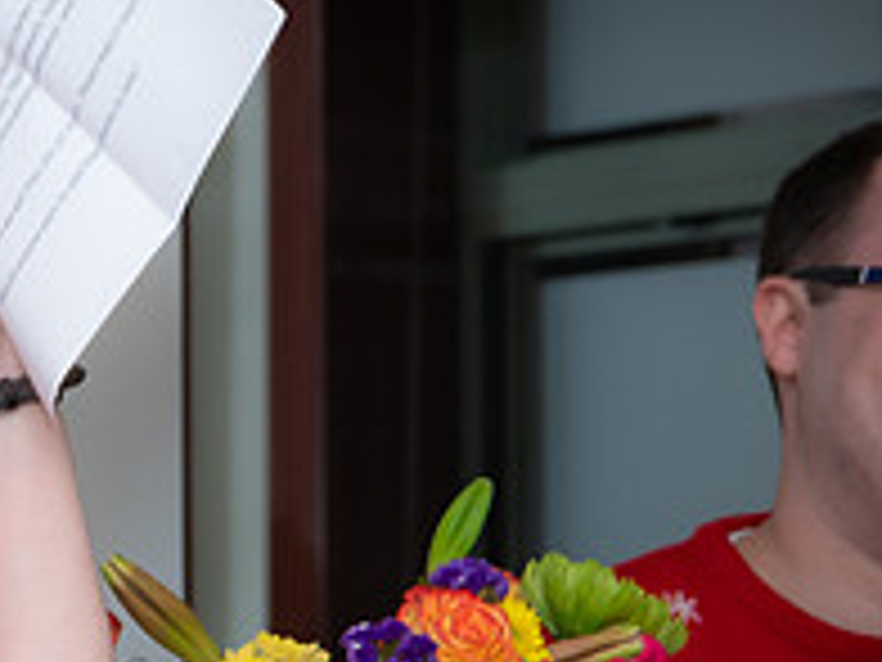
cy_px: 545
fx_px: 5860
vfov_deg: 6.5
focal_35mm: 230
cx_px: -646
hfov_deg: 8.3
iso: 500
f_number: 7.1
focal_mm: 62
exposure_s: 1/60
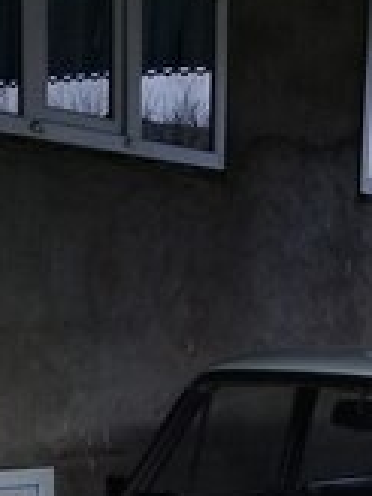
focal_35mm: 94
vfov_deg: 19.2
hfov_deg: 15.5
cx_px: 336
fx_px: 1347
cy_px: 659
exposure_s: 1/370
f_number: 2.2
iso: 50
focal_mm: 3.3
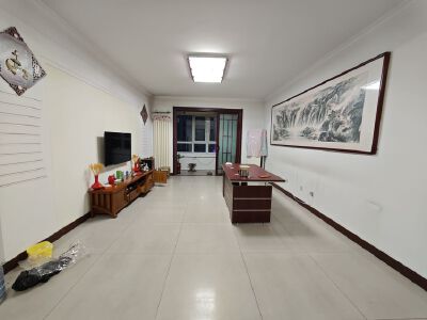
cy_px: 160
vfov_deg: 85.7
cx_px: 214
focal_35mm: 14
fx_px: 173
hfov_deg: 102.1
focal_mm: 2.16
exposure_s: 1/25
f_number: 2.2
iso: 800
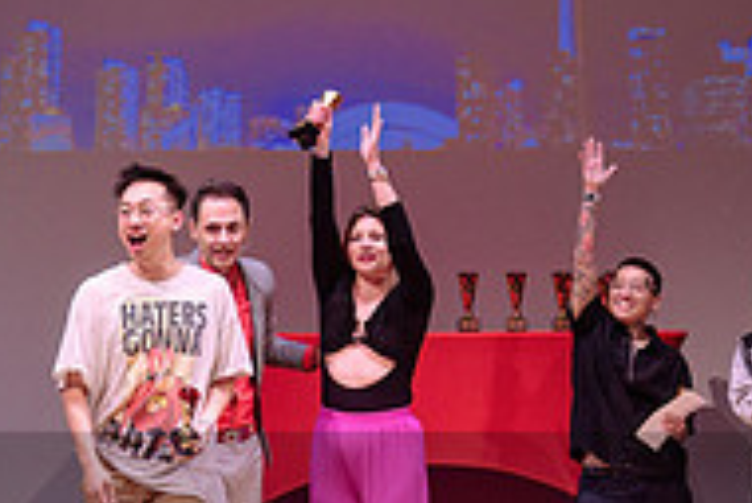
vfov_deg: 8.4
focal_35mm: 164
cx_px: 373
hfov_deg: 12.5
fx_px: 3428
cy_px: 72
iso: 1000
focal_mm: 49
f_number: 3.2
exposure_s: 1/400
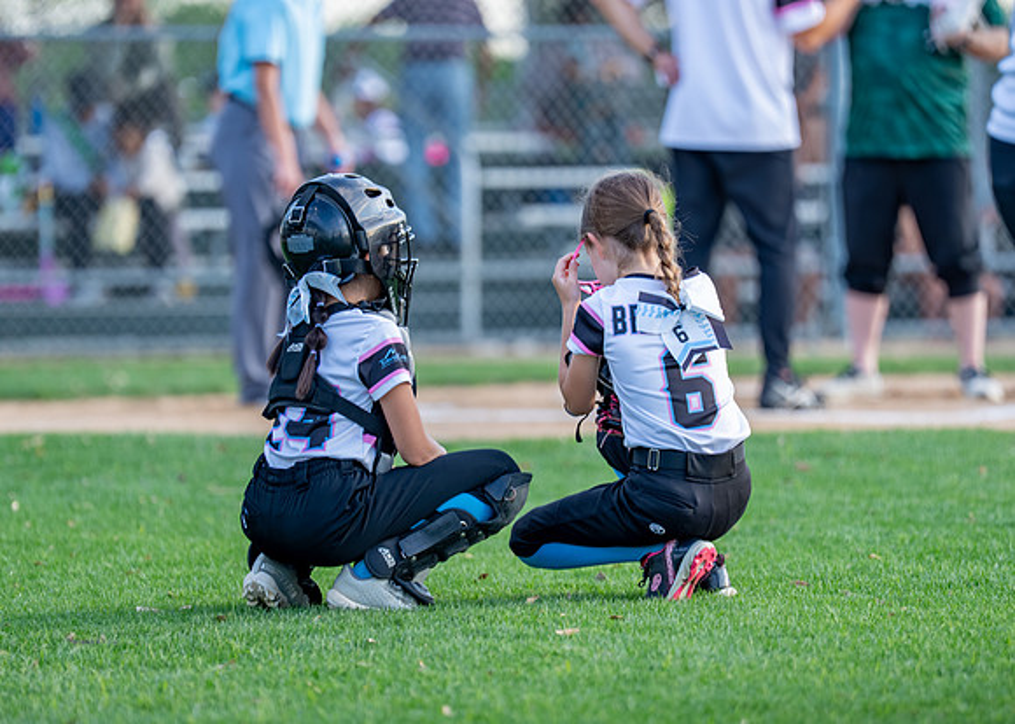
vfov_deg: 5.6
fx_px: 7463
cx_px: 474
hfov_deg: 7.8
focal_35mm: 259
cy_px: 379
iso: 200
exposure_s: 1/320
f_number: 2.8
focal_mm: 188
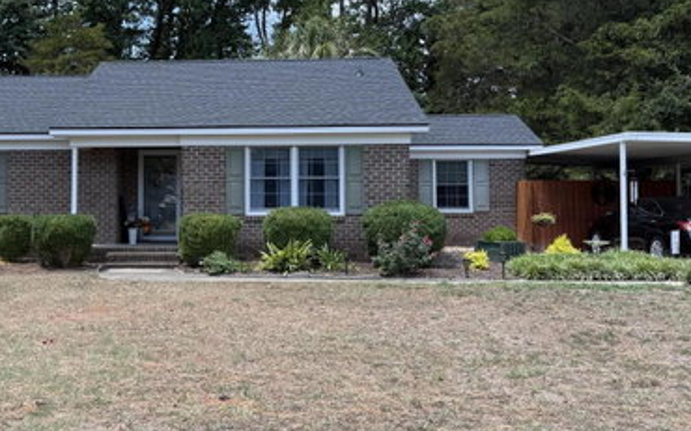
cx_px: 204
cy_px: 157
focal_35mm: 44
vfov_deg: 29.1
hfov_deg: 44.3
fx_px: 828
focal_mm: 6.76
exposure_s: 1/2370
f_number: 1.78
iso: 100
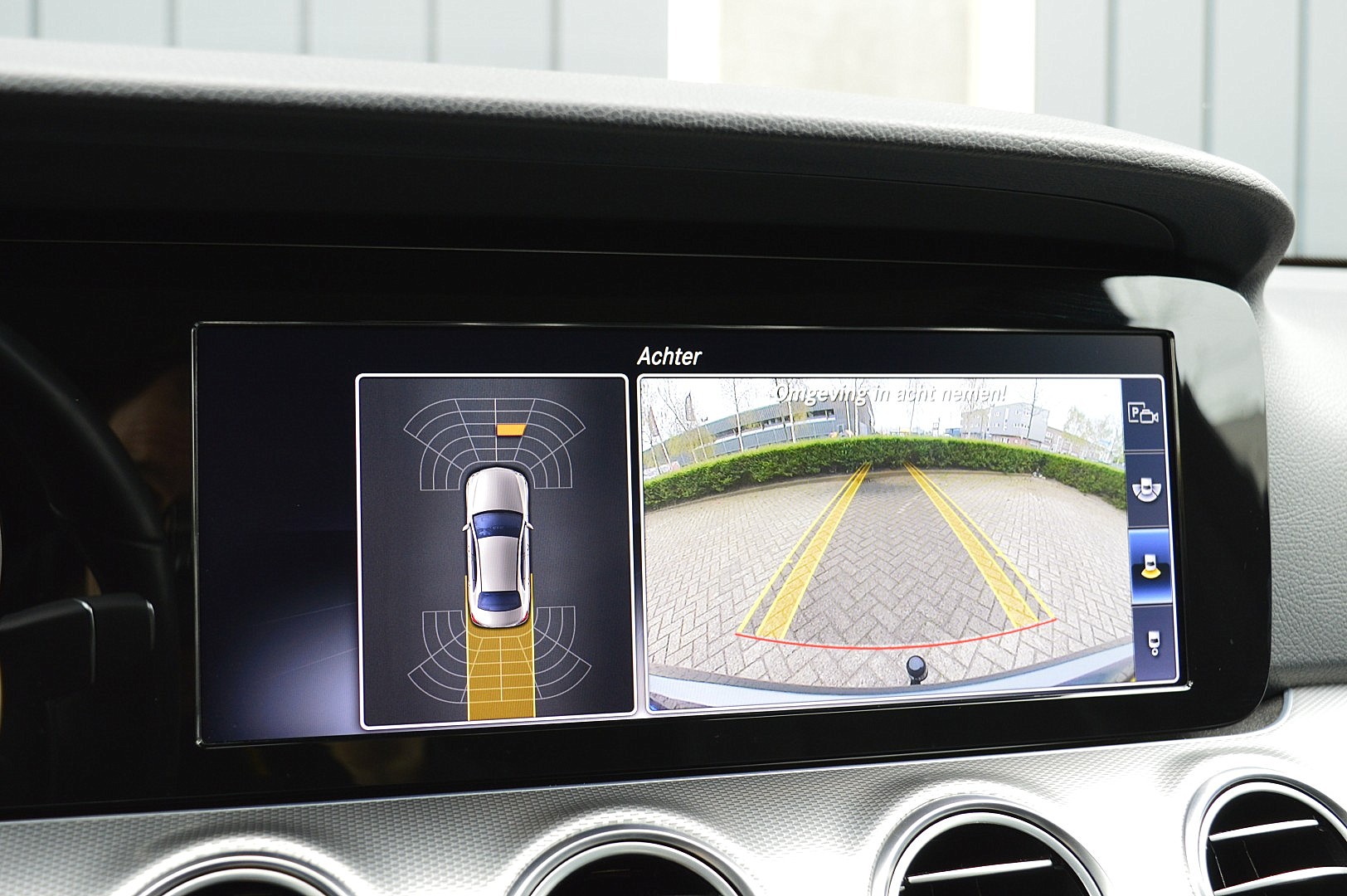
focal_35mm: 40
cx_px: 674
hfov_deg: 48.0
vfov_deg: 33.0
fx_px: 1514
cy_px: 448
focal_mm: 27
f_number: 6.3
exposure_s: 1/60
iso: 800
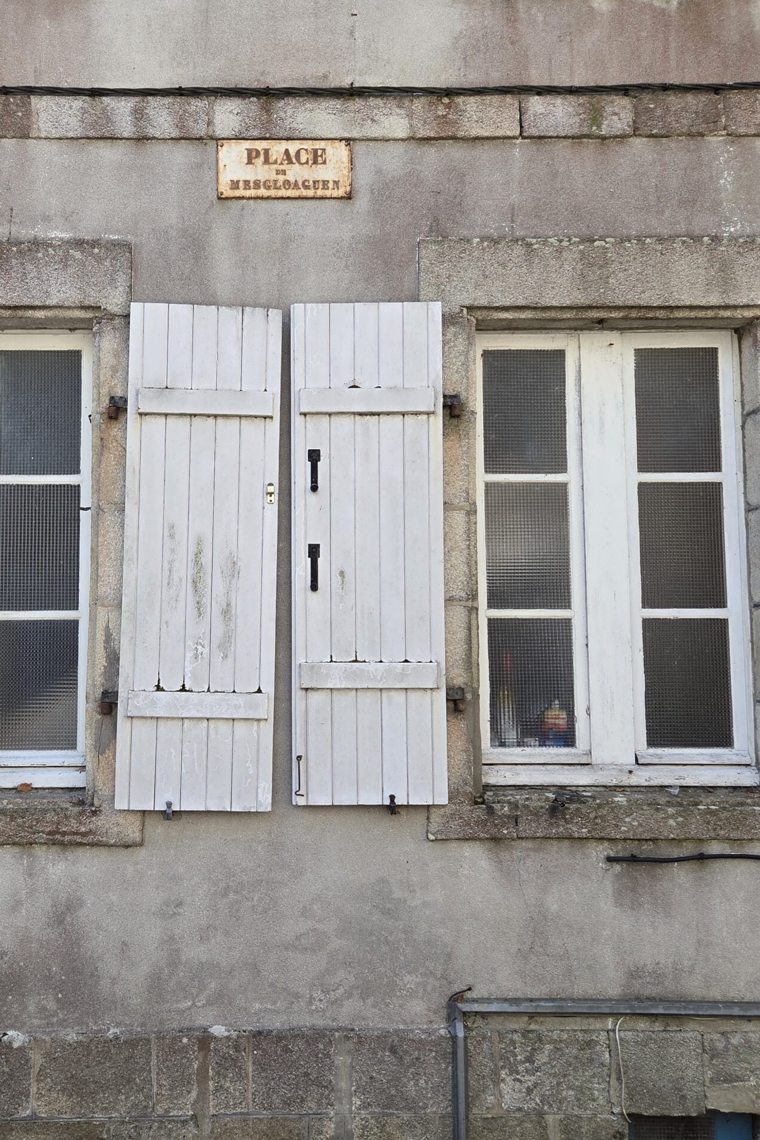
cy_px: 570
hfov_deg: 40.7
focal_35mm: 32
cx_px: 273
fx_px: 1013
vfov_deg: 58.7
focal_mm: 5.4
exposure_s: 1/1402
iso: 80
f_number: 1.8
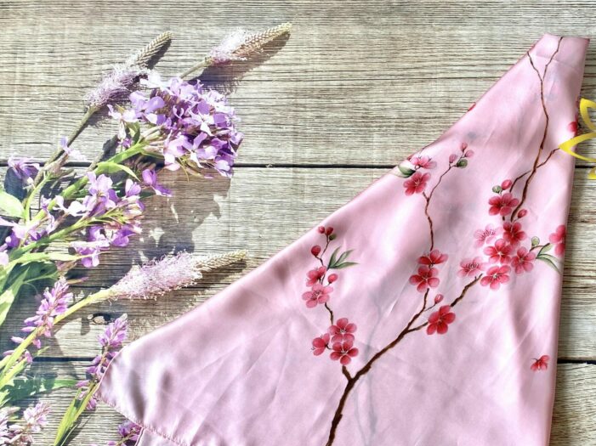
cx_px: 381
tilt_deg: -87.6
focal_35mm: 38
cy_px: 325
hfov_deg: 48.4
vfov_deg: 36.9
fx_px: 654
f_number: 1.8
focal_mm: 4.25
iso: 64
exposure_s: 1/122
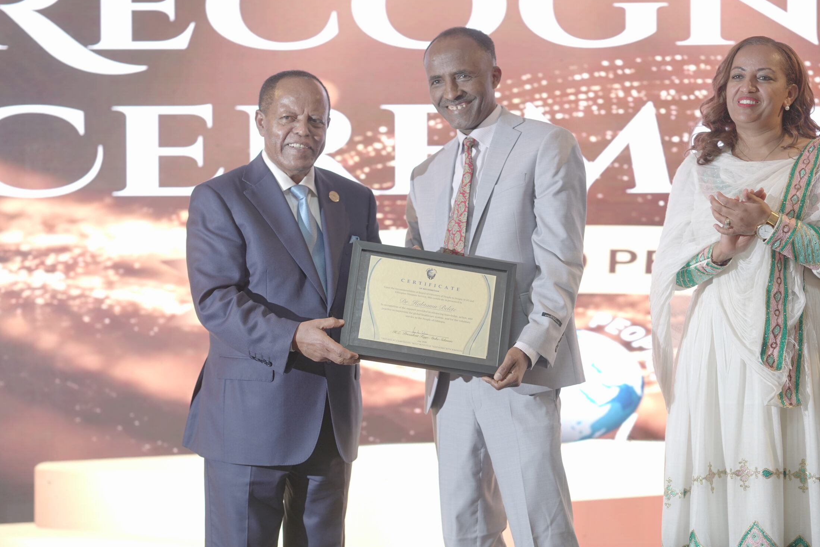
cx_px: 448
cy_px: 302
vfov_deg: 13.8
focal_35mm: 99
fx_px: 2255
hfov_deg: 20.6
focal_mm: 85
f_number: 2
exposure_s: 1/125
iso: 1000
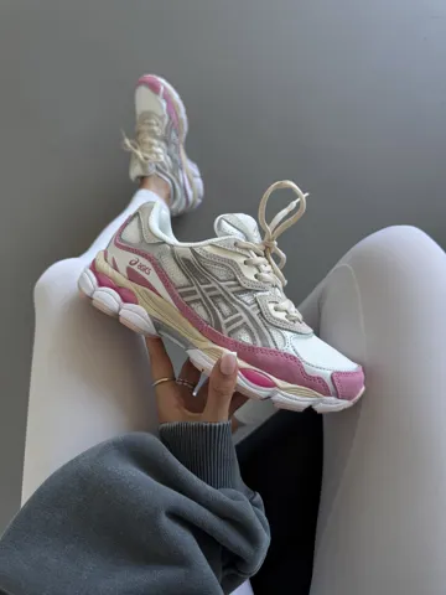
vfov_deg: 71.6
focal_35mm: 24
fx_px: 412
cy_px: 298
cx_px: 223
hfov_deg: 56.8
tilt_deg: -81.0
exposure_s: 1/121
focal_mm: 6.76
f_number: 1.78
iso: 64
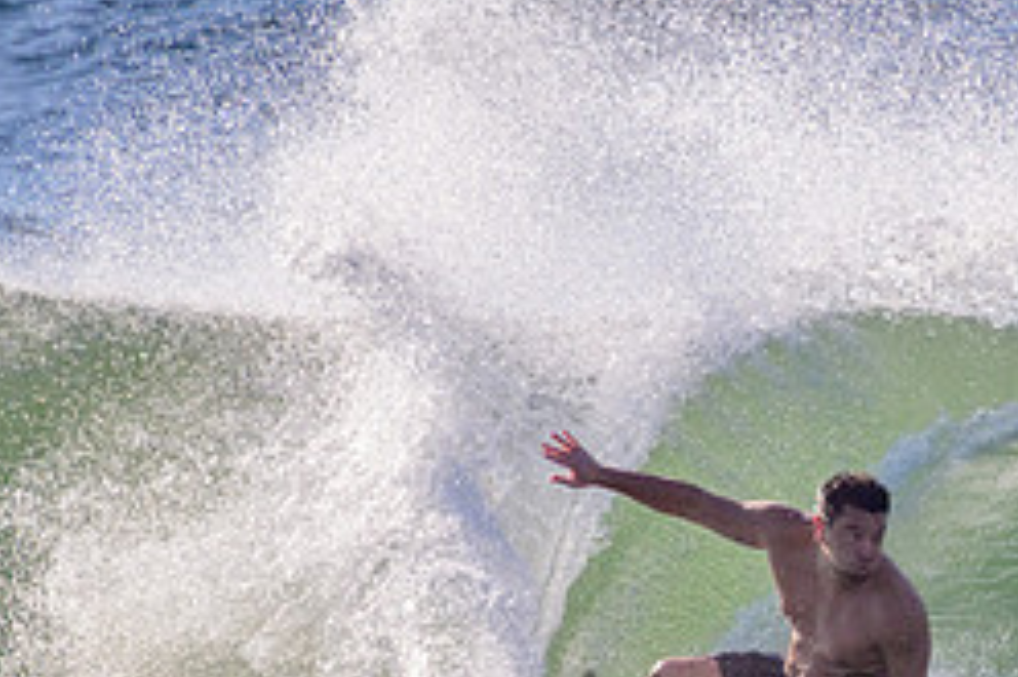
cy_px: 700
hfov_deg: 1.1
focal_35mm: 1872
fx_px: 52899
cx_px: 1006
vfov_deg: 0.7
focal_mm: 800
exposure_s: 1/2000
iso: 900
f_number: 11
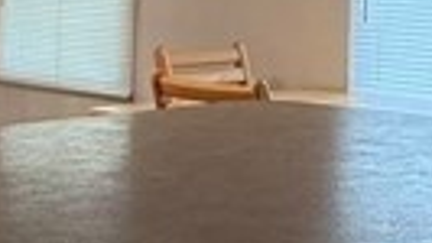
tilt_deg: -0.1
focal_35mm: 117
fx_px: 1341
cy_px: -45
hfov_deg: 17.9
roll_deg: -1.4
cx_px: 432
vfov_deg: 10.2
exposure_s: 1/120
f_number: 2.2
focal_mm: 2.22
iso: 250
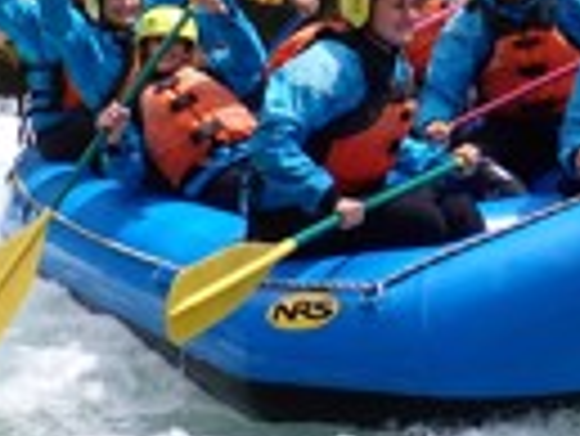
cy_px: 67
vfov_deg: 12.5
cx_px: 333
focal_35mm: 118
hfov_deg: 16.7
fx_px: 1979
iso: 200
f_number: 3.5
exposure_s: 1/1250
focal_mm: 6.83
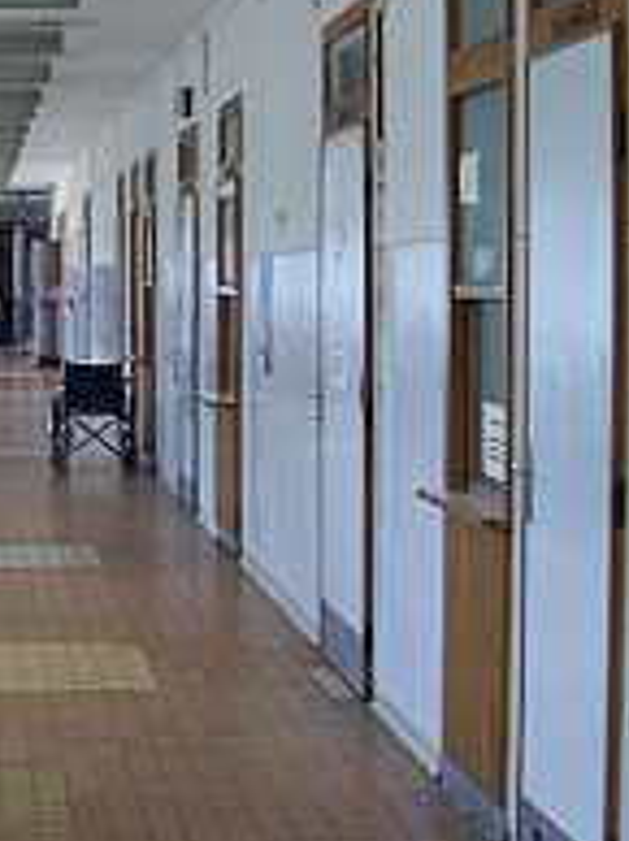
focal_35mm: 79
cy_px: 325
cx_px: 102
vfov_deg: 24.7
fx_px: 1918
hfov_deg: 18.4
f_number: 2.7
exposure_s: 1/45
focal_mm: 5.6
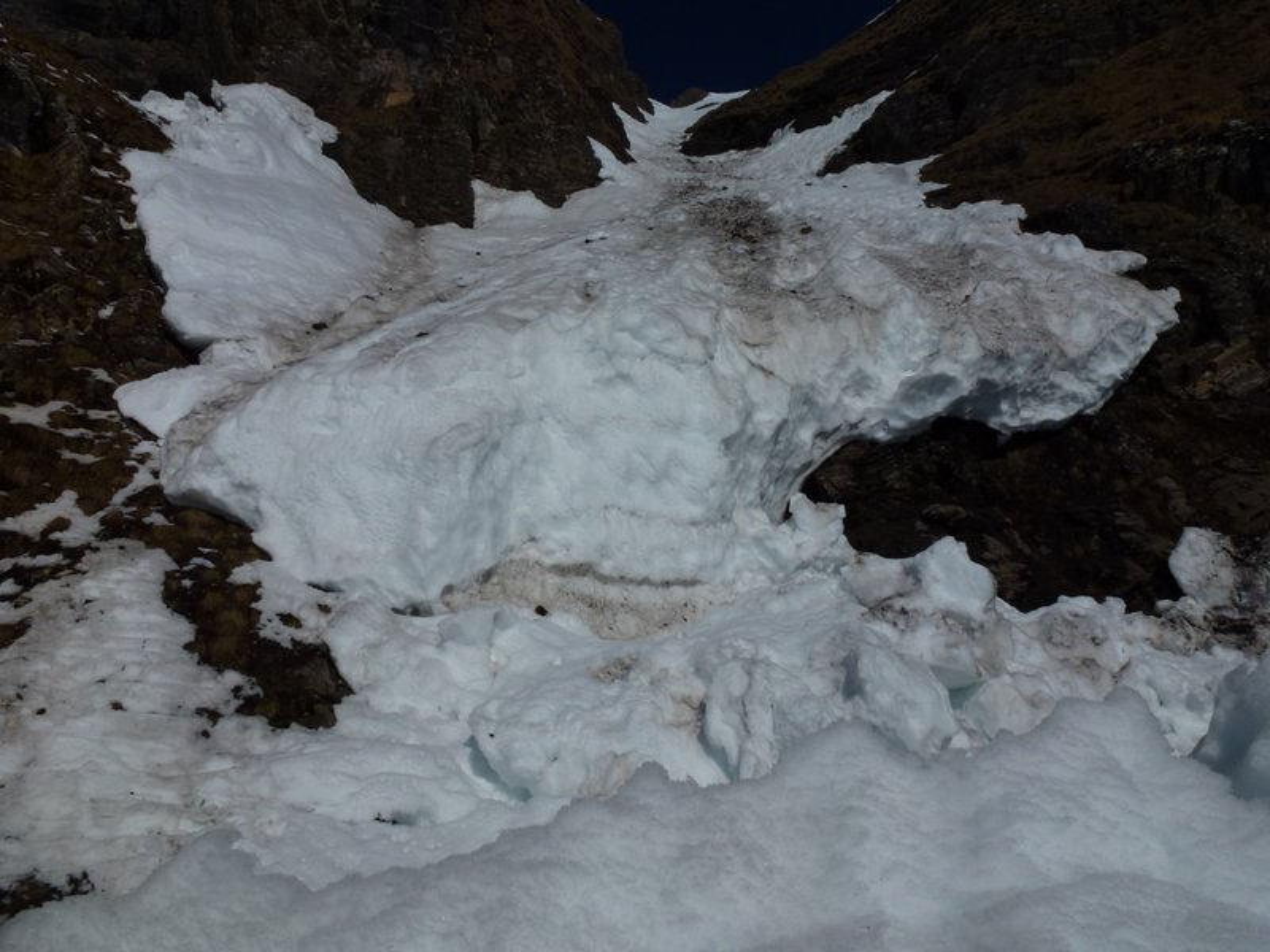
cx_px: 635
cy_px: 476
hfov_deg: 71.6
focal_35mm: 24
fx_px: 881
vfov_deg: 56.8
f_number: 6.3
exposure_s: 1/2500
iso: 100
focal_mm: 4.3
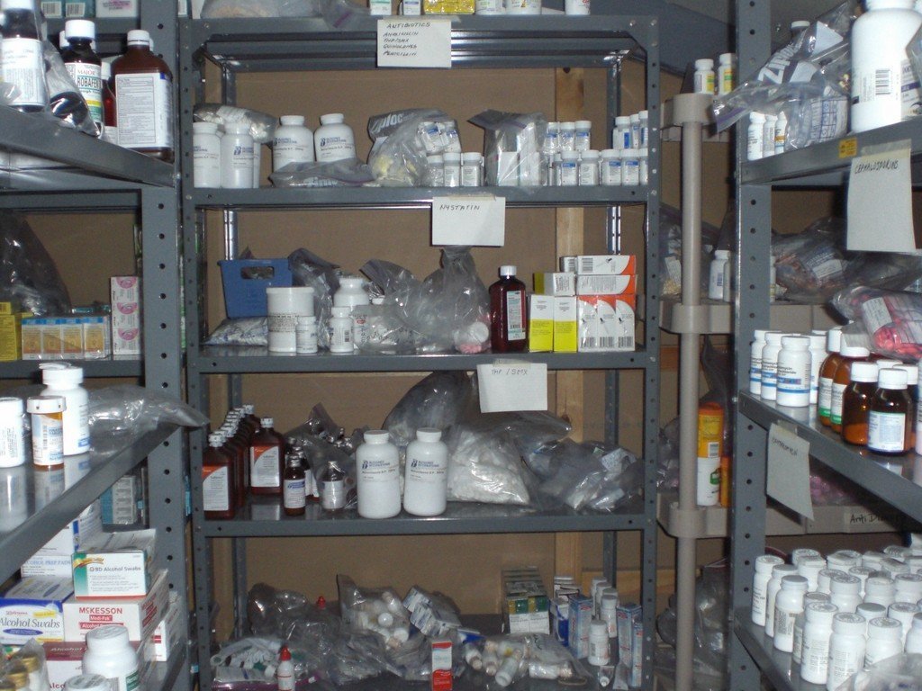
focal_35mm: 38
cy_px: 346
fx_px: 1012
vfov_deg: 37.7
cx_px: 461
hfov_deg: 49.0
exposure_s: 1/60
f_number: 3.1
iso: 200
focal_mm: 6.3
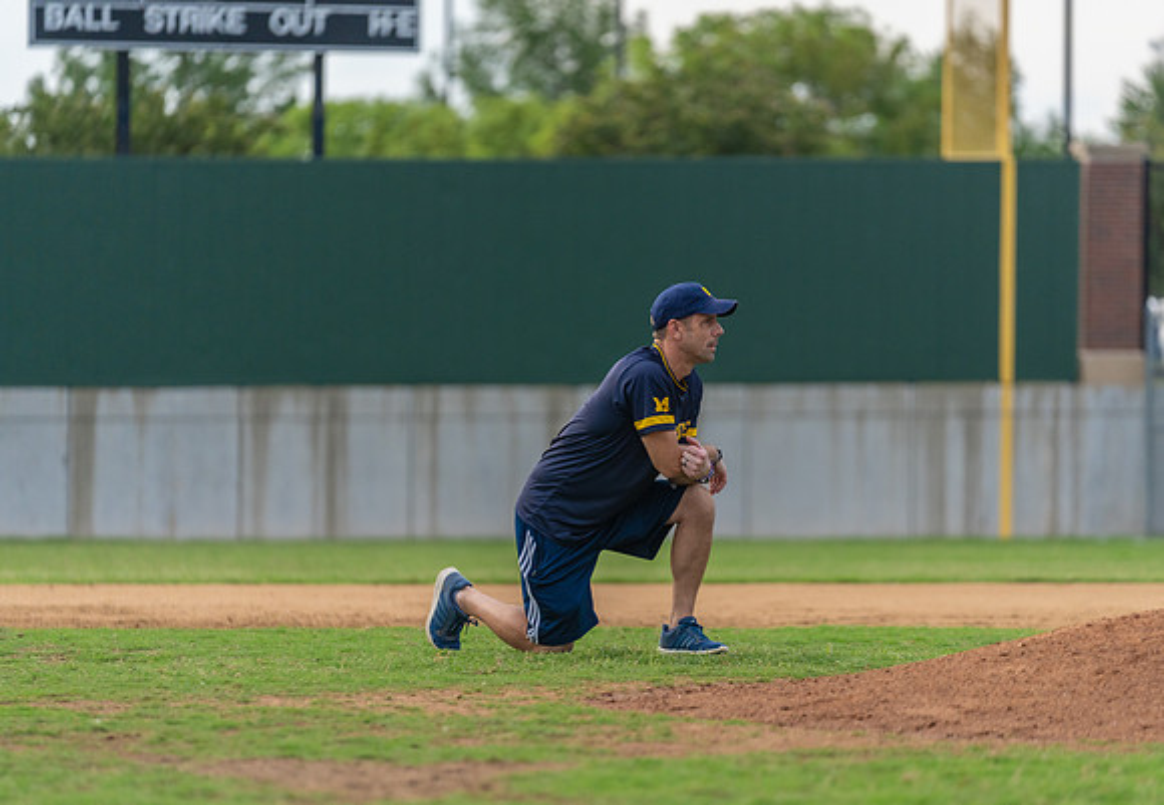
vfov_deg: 6.5
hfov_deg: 9.4
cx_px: 627
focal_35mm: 216
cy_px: 419
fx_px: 7064
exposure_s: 1/1000
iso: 1000
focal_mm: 200
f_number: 2.8
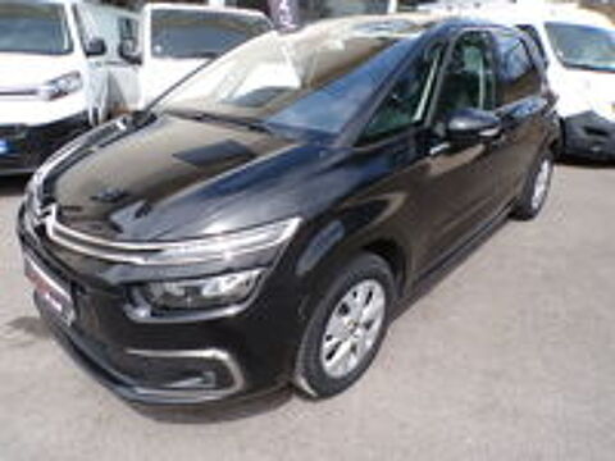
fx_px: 426
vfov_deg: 56.8
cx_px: 308
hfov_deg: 71.6
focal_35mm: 24
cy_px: 230
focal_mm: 4.3
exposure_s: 1/280
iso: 100
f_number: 4.4
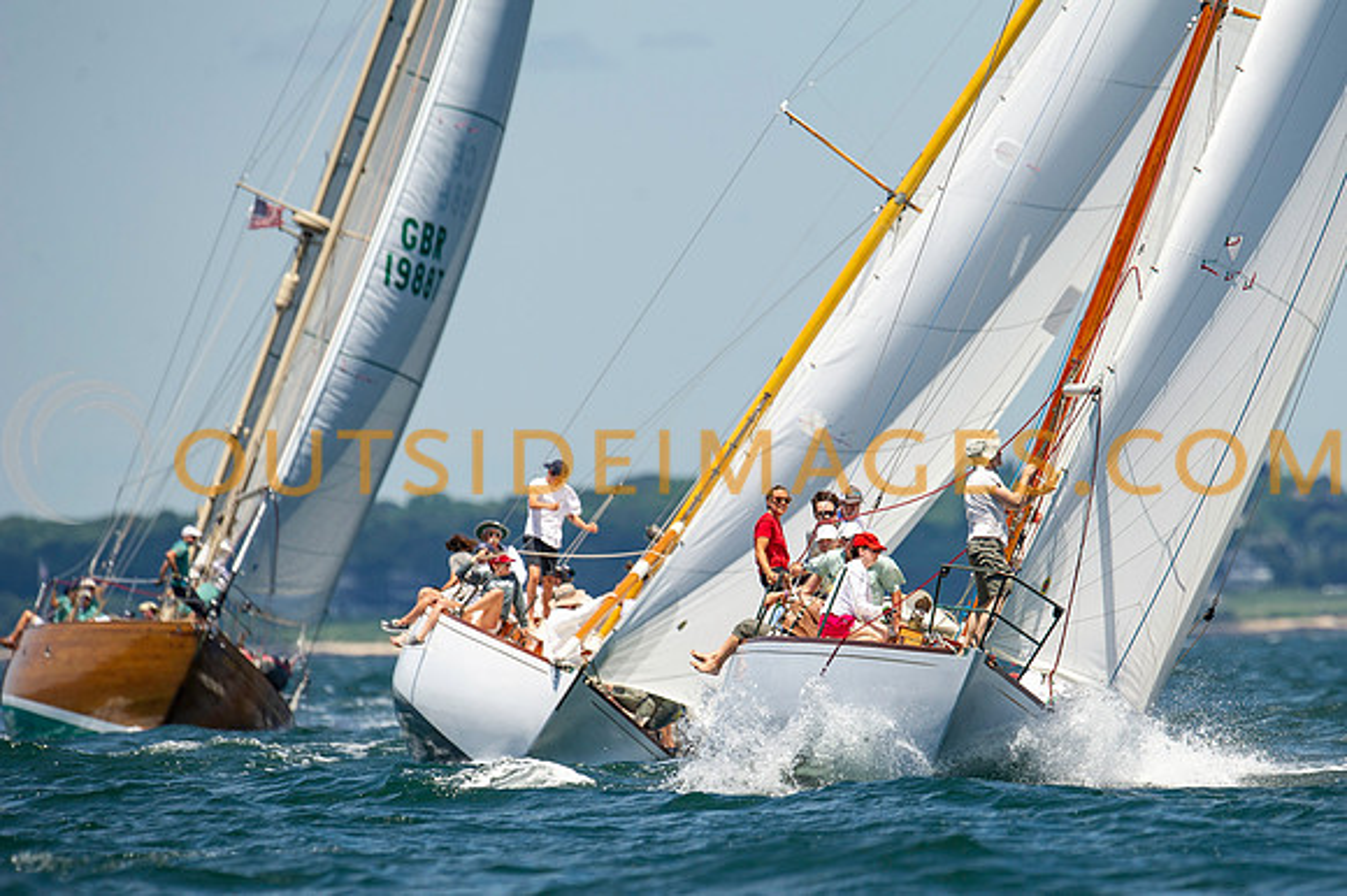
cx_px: 782
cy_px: 520
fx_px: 26039
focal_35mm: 696
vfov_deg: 2.0
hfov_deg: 3.0
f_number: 5.6
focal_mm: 600
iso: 400
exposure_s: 1/2500
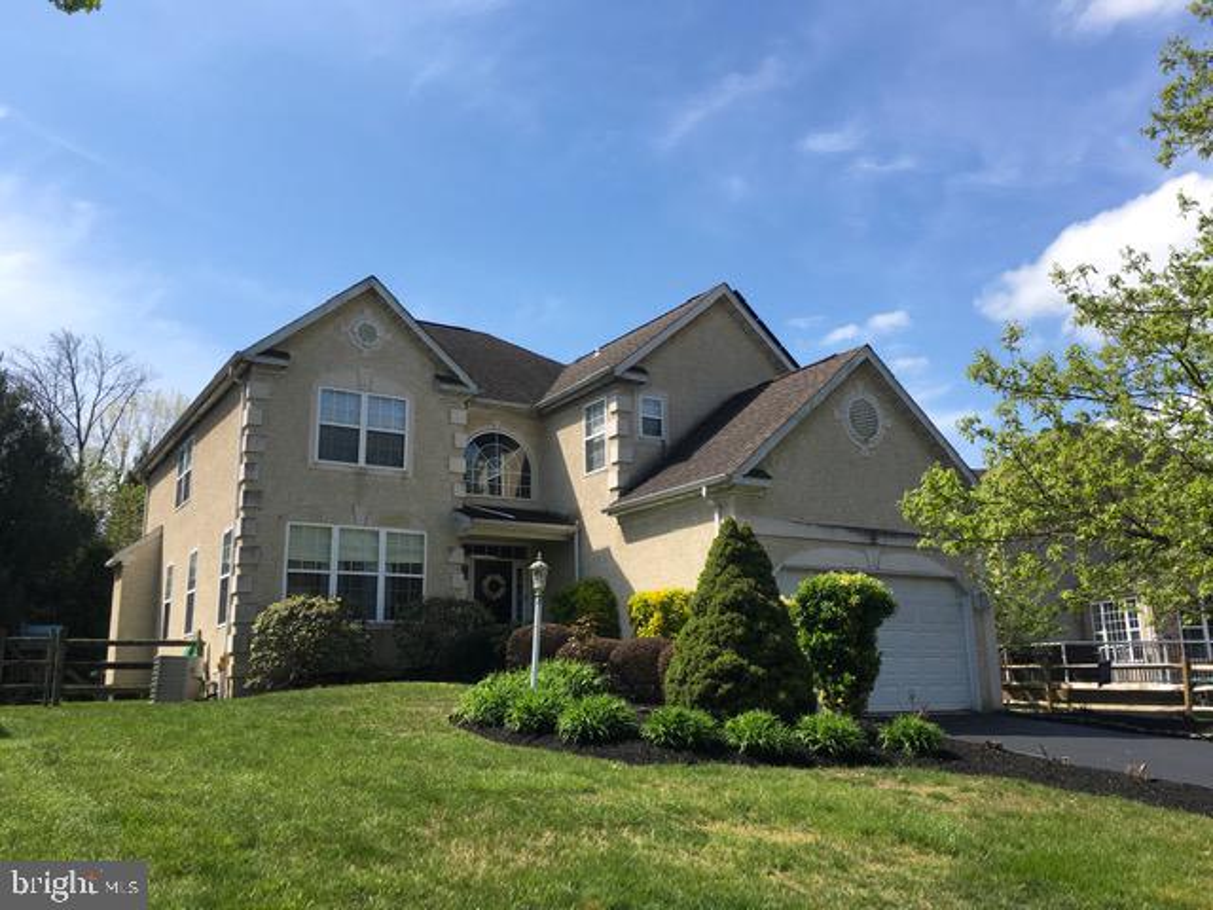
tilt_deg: +12.6
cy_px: 455
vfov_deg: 48.2
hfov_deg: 61.7
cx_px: 606
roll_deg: +2.3
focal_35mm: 29
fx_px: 1016
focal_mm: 4.15
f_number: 2.2
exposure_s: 1/1148
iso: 25
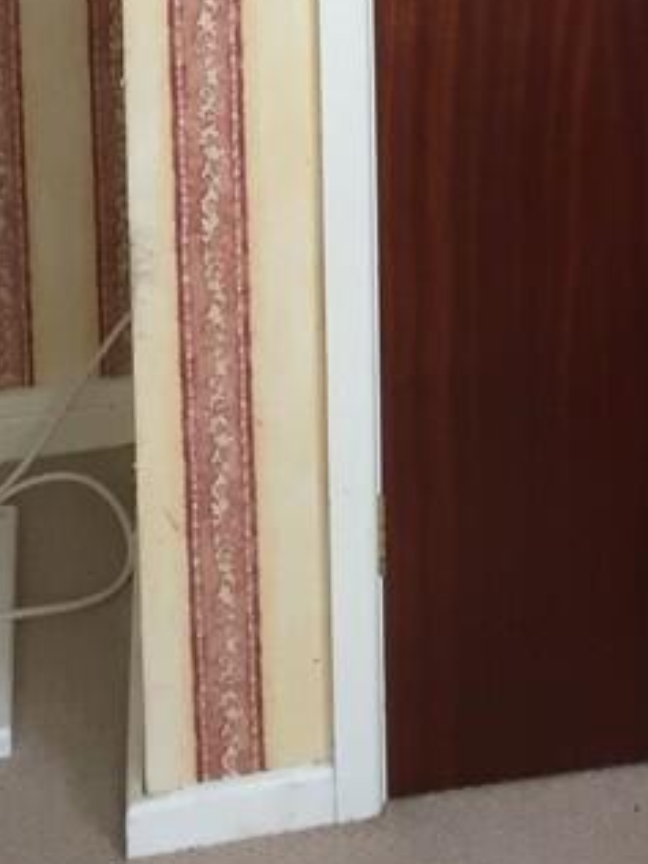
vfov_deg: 18.6
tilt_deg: -9.7
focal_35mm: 94
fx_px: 2346
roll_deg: -0.2
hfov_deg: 15.2
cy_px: -413
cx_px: 766
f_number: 2.2
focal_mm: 4.15
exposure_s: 1/30
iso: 64
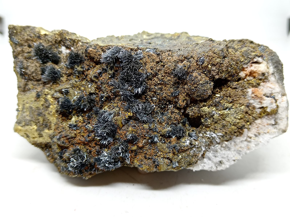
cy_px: 108
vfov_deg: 37.7
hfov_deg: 49.0
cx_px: 145
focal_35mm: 38
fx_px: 318
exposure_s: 1/60
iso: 302
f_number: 1.9
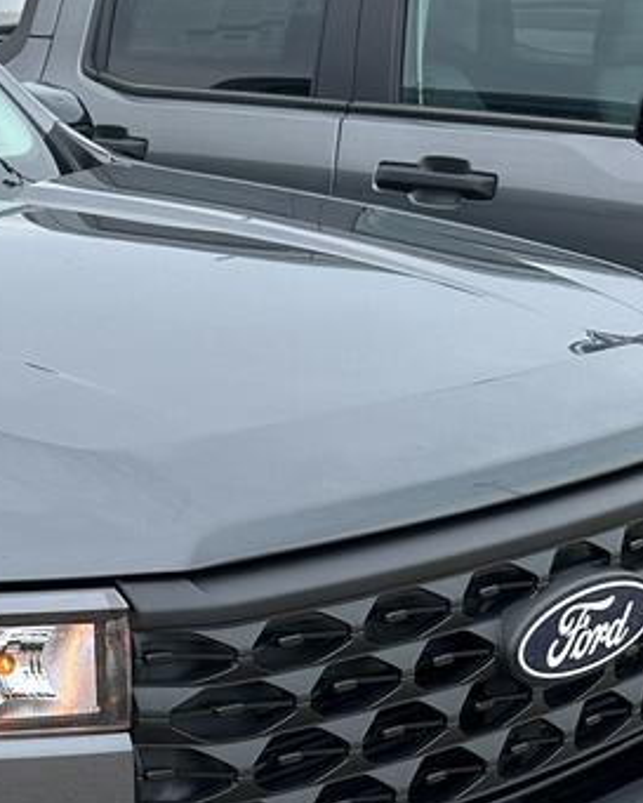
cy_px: 669
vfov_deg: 21.4
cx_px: -299
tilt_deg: -18.5
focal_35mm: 88
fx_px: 2092
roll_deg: +0.9
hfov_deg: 16.1
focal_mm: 6.86
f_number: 1.78
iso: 80
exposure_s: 1/1157
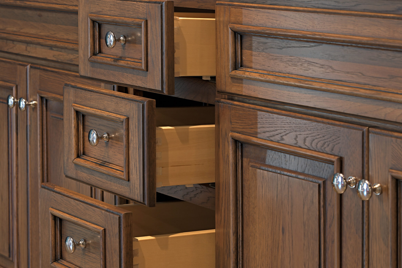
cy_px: 134
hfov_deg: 16.8
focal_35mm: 122
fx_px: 1362
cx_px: 201
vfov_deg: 11.2
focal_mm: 122
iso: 200
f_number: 5
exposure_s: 1/4
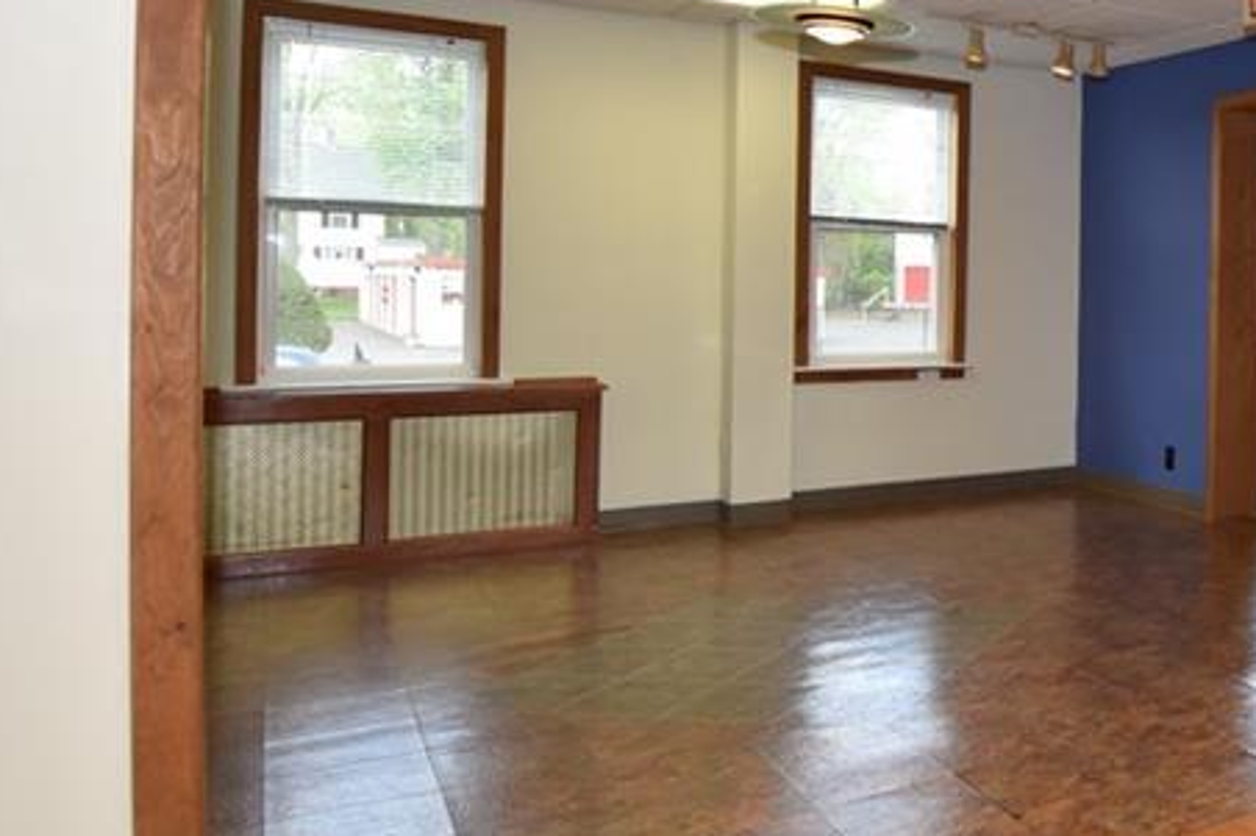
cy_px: 281
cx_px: 1359
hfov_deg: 43.9
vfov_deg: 38.4
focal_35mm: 34
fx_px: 1186
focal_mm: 10
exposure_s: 1/125
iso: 500
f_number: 5.6
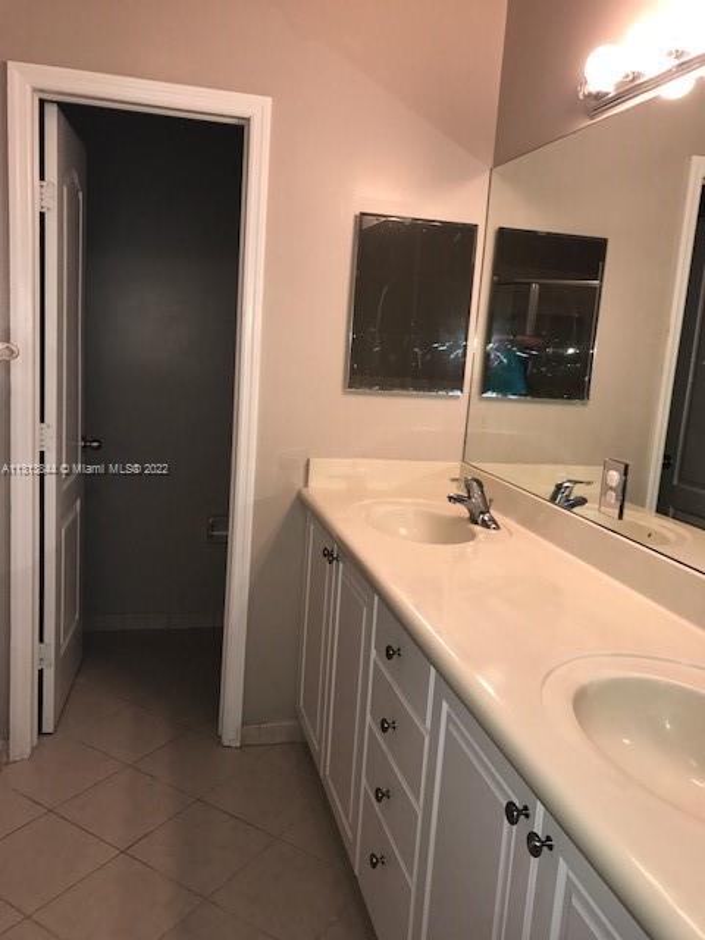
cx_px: 352
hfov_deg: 49.7
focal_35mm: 28
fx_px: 760
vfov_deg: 63.4
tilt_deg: -8.3
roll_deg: -3.8
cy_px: 470
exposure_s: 1/30
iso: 50
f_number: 1.8
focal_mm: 3.99
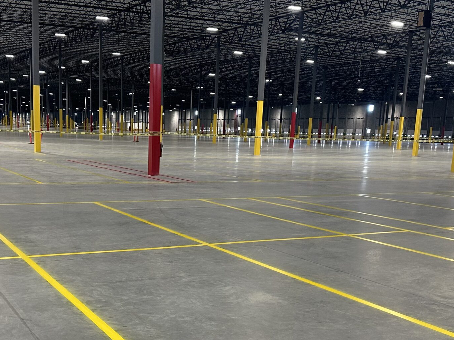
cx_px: 185
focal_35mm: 45
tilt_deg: -10.7
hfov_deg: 41.9
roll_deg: -2.6
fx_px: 590
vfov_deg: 31.7
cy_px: 245
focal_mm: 6.86
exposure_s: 1/75
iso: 250
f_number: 1.78
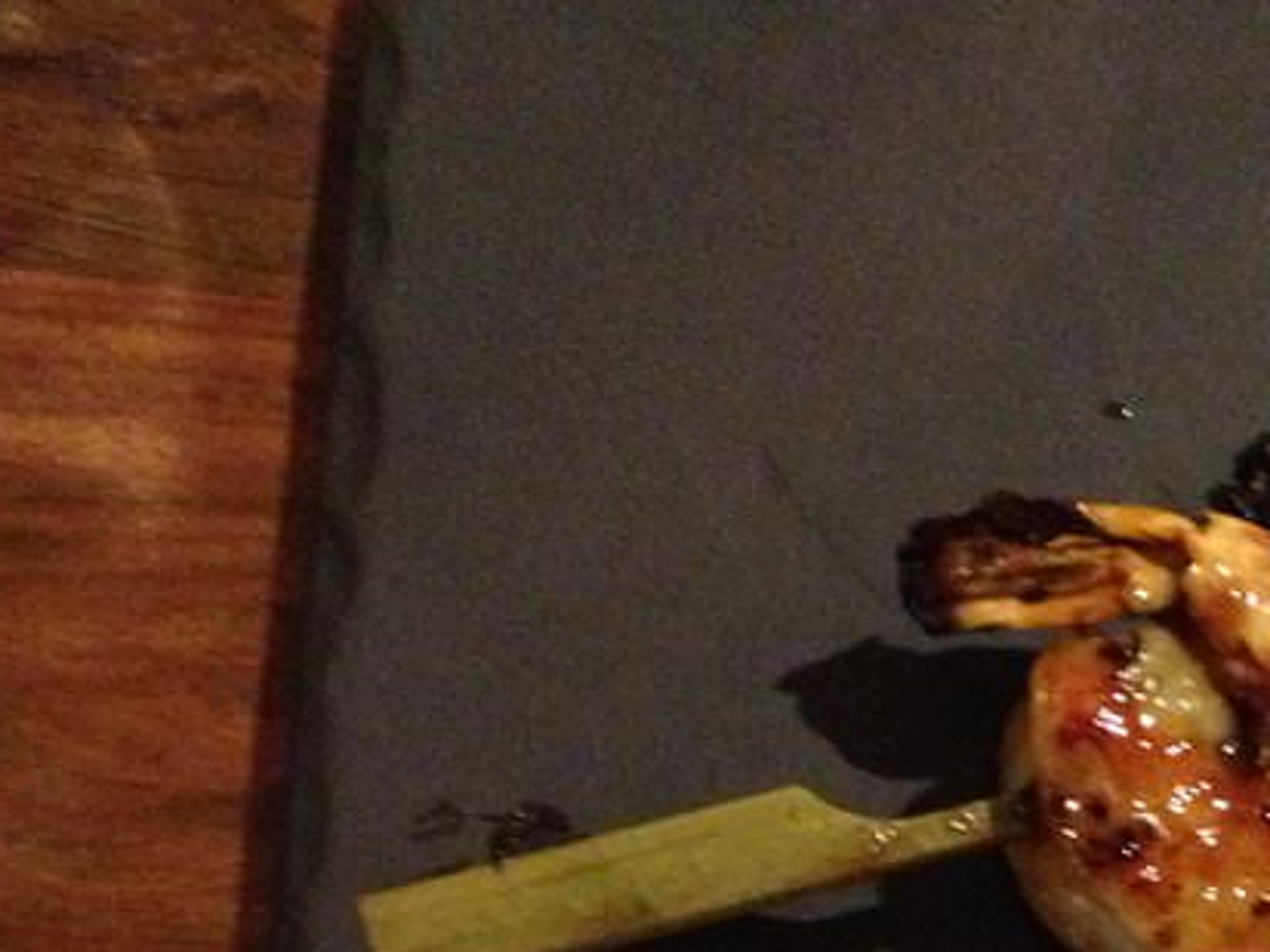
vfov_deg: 16.3
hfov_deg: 21.5
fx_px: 3192
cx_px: 1344
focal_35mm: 87
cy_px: 1134
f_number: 2.4
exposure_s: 1/15
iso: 800
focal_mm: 4.28
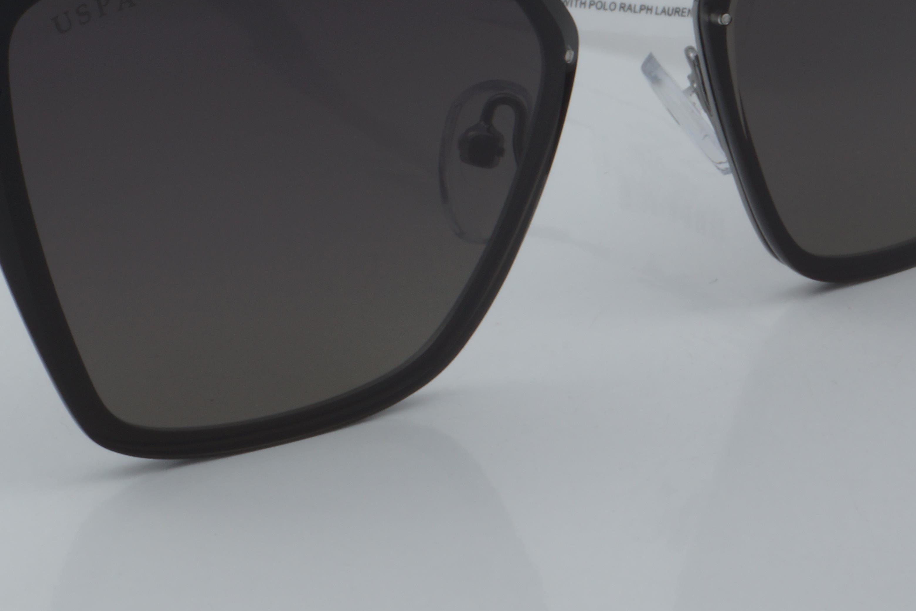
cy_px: 49
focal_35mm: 144
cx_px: 270
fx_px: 3664
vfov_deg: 9.5
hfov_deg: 14.2
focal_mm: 50
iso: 100
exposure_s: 1/4
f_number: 32
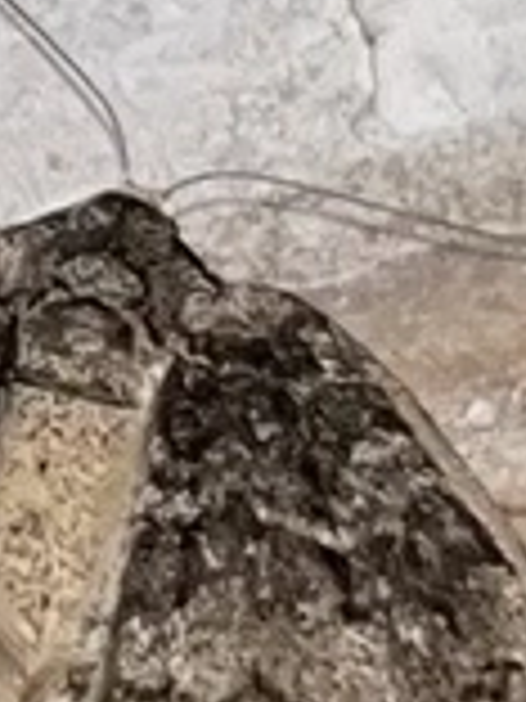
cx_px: -45
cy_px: 288
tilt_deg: -6.1
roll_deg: +12.5
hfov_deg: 13.6
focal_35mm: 107
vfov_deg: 18.4
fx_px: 2168
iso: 32
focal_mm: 5.1
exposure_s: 1/1106
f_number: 1.6
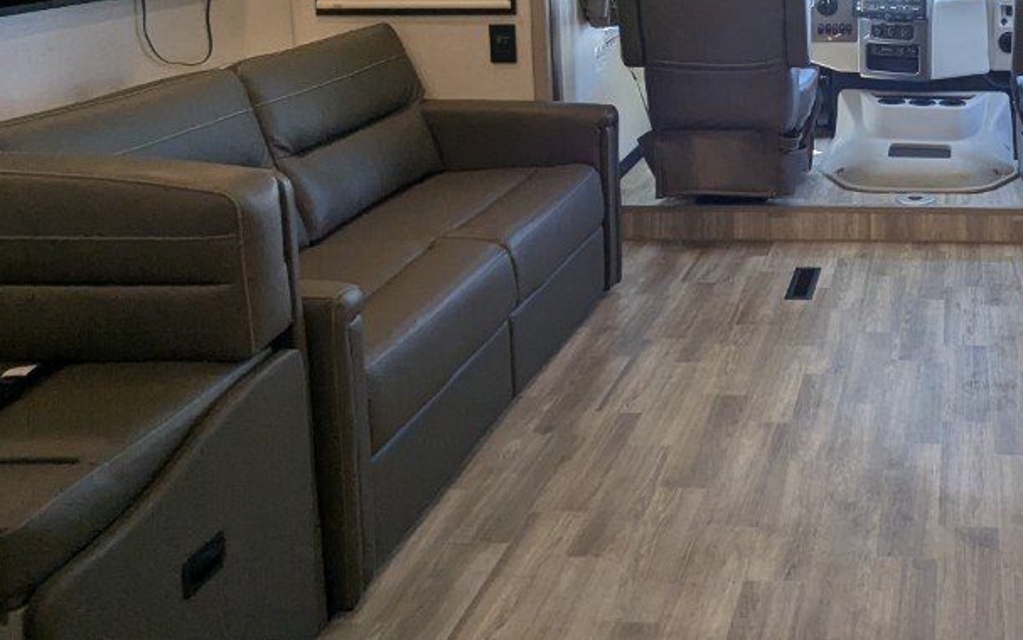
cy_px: -19
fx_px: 1088
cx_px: 889
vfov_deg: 30.2
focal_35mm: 39
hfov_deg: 46.3
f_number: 2.2
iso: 132
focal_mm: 2.35
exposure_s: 1/183
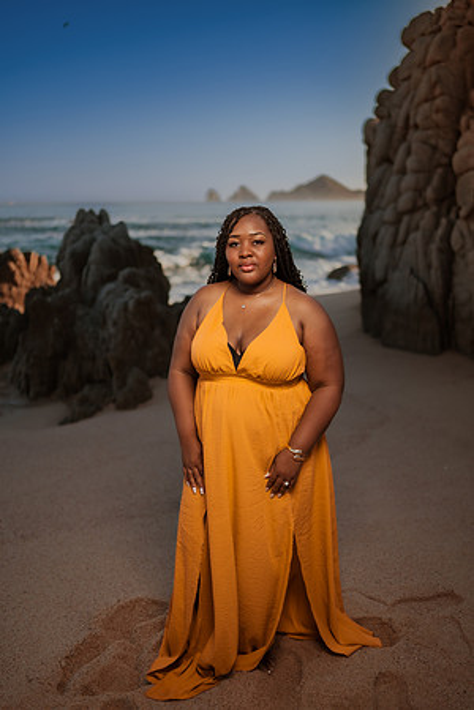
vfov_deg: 54.4
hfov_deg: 37.9
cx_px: 237
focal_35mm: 35
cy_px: 355
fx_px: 691
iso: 100
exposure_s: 1/2500
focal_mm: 35
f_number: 1.8
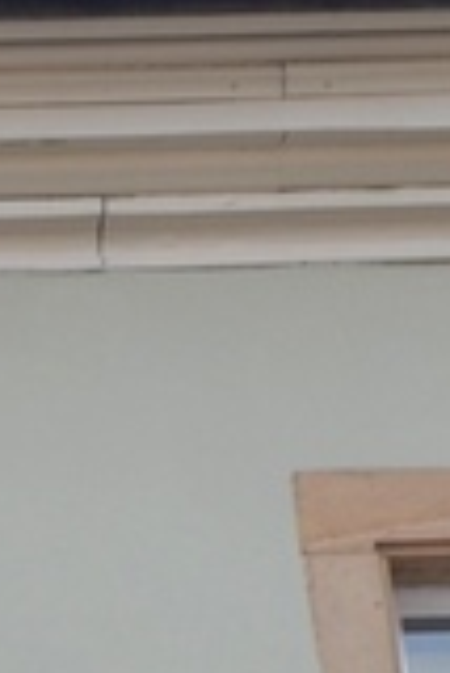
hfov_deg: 5.9
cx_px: -757
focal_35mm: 219
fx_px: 4097
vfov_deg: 8.6
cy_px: 1582
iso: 100
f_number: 6.3
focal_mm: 26
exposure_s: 1/160
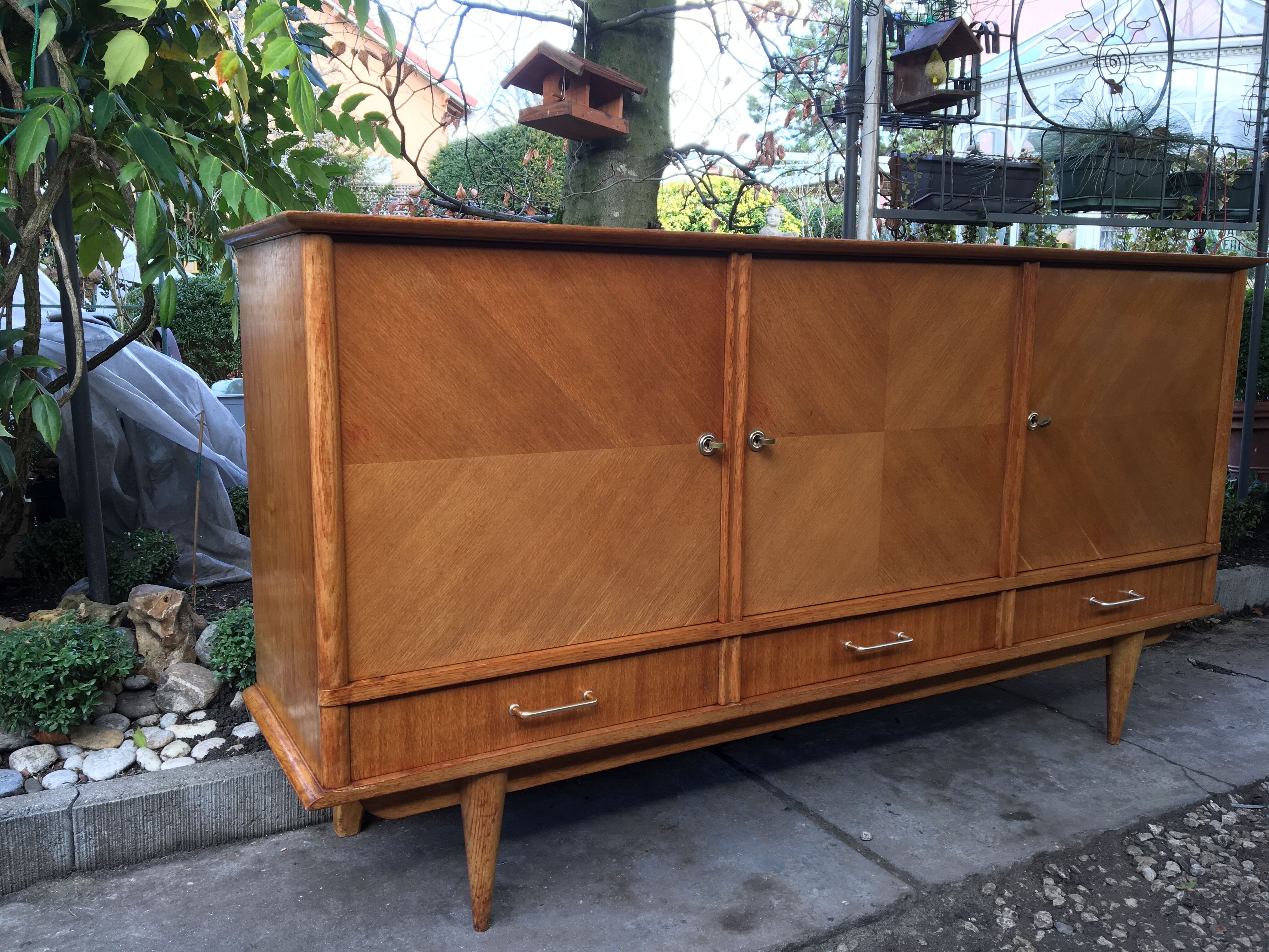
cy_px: 476
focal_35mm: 29
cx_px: 634
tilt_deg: -8.9
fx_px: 1063
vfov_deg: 48.2
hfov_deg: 61.7
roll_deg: +1.2
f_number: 2.2
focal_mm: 4.15
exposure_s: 1/50
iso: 25
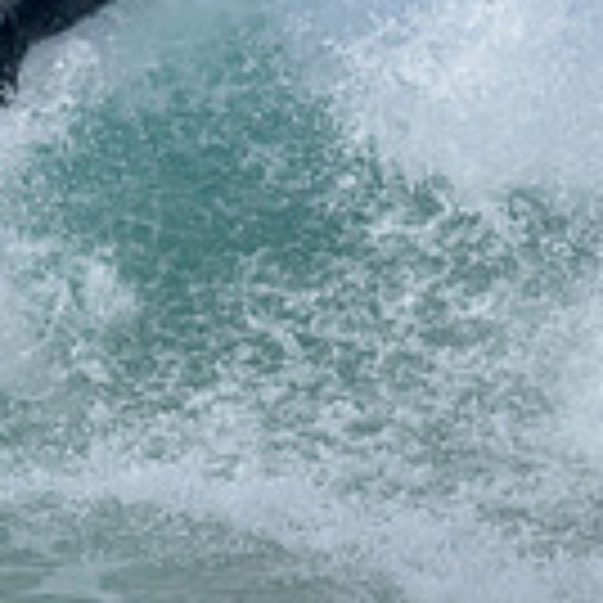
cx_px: -274
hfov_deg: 0.6
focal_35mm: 2942
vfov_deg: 0.6
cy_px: 70
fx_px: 57981
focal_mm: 800
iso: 400
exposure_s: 1/2500
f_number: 6.3
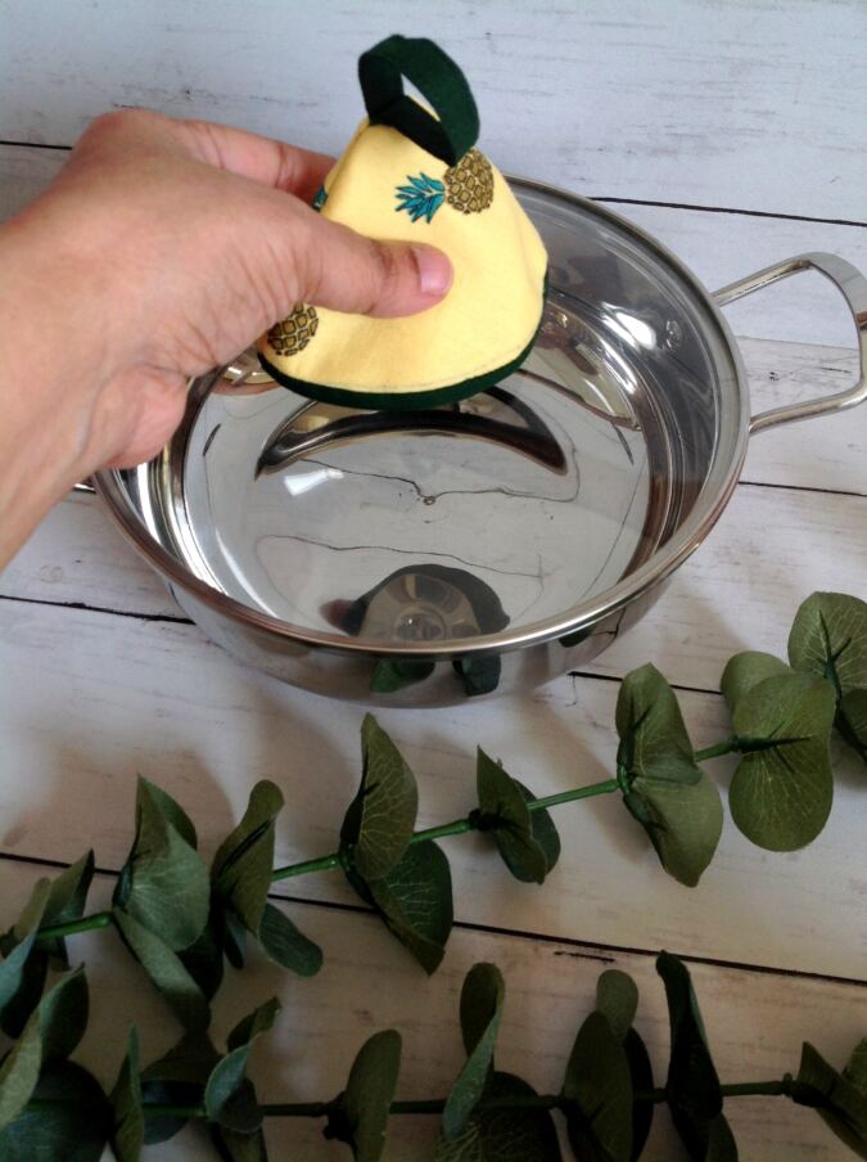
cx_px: 434
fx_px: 1172
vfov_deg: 52.7
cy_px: 581
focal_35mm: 35
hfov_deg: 40.6
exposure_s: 1/137
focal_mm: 4.28
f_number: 2.4
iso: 50
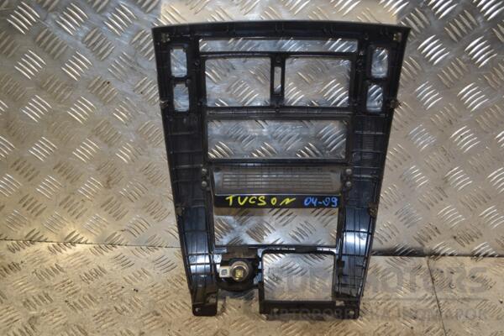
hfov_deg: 38.9
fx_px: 714
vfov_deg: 26.5
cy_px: 168
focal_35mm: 51
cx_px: 252
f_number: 5
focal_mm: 34
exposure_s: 1/125
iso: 400
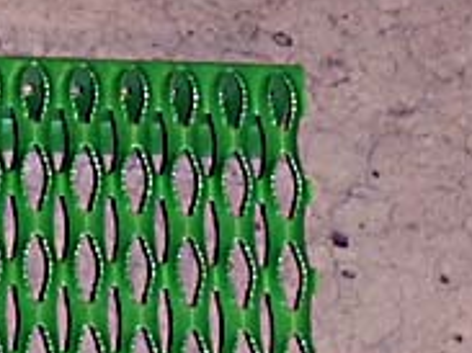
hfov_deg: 10.7
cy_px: 464
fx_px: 2480
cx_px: -116
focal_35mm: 182
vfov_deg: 8.0
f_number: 5
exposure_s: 1/50
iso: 500
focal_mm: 9.39
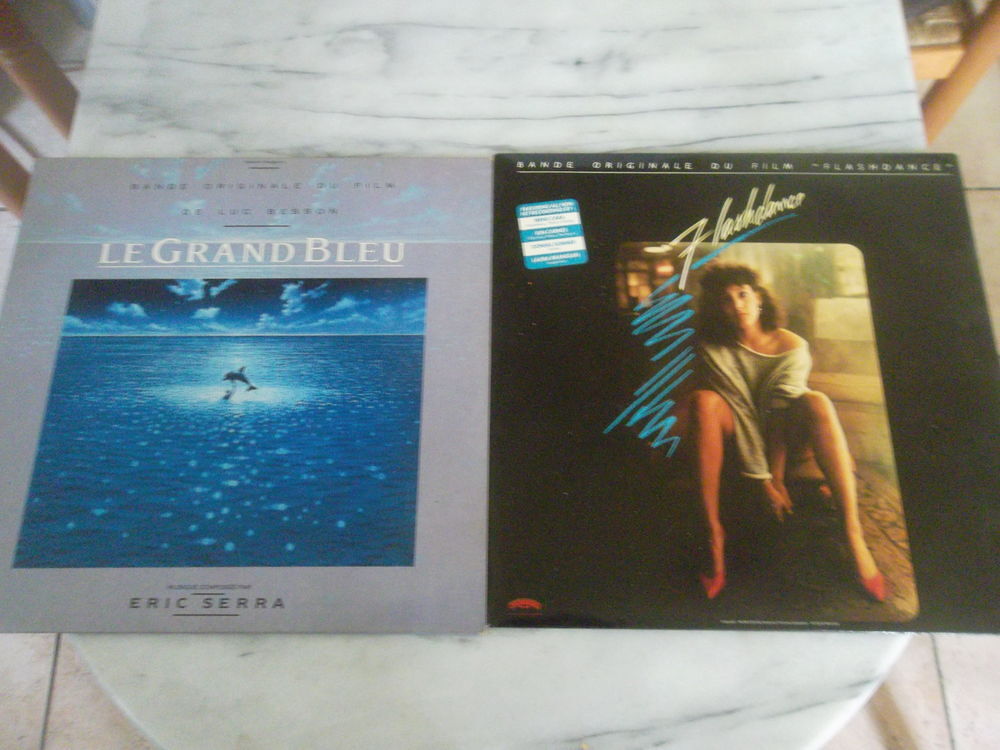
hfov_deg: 65.3
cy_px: 375
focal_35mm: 27
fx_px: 780
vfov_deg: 51.4
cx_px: 500
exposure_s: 1/10
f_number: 3.5
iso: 640
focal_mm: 4.9
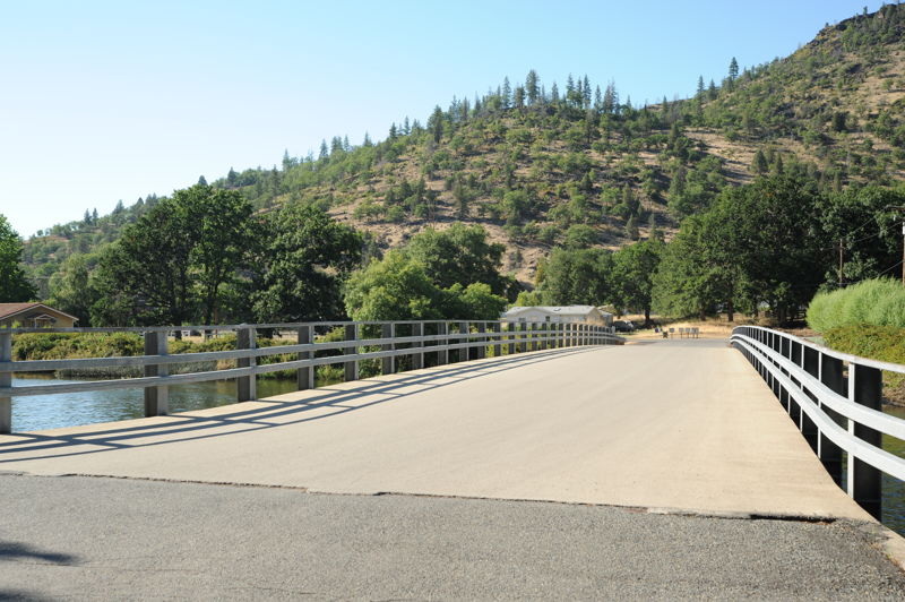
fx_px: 1155
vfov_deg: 29.2
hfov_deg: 42.8
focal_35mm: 46
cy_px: 301
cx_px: 452
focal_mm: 46
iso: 200
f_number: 8
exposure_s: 1/250
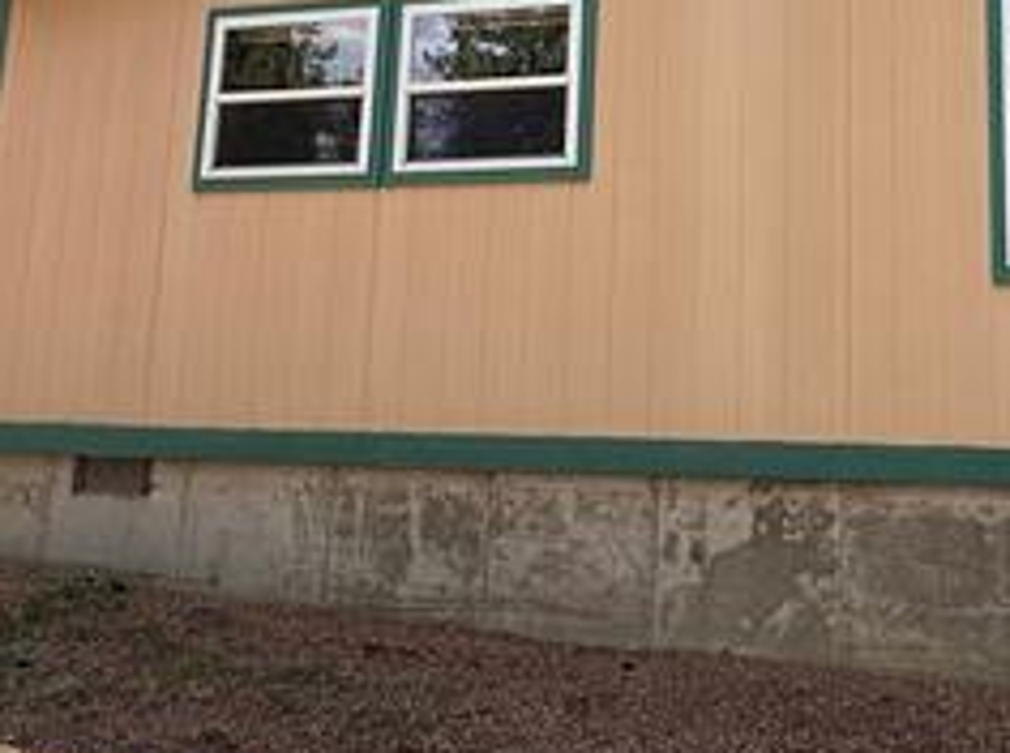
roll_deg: -1.1
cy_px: 190
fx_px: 1106
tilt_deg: +8.8
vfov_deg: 36.7
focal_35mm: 38
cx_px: 749
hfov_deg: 47.4
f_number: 2.2
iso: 64
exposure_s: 1/901
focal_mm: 2.22
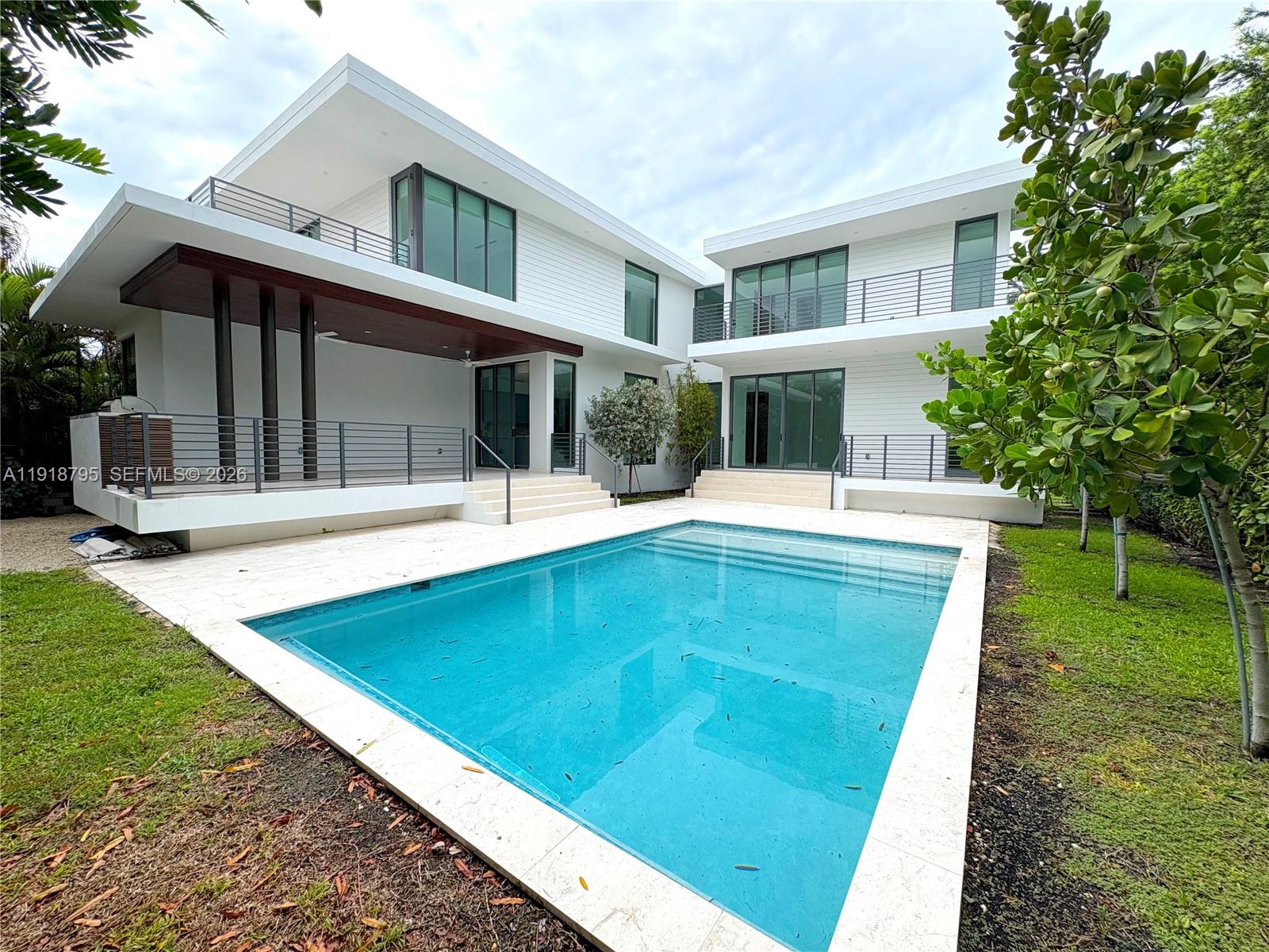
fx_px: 513
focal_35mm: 14
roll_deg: +0.0
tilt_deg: -2.9
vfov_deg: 85.7
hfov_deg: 102.1
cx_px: 634
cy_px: 476
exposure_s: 1/796
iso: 40
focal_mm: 2.22
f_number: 2.2
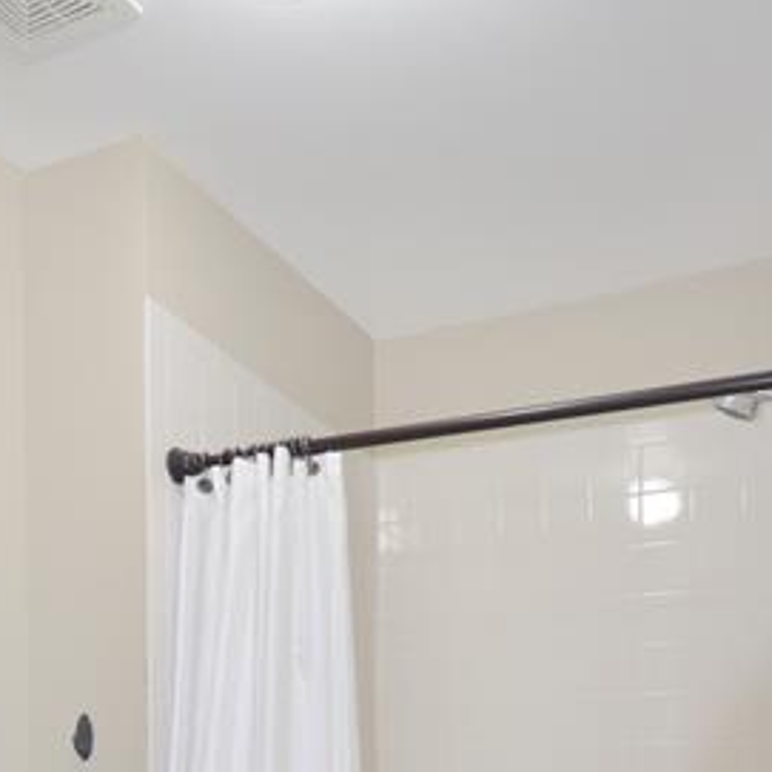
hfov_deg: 46.0
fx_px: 908
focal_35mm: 36
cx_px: 365
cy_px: 977
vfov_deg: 34.4
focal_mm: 10
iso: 720
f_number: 4
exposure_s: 1/60
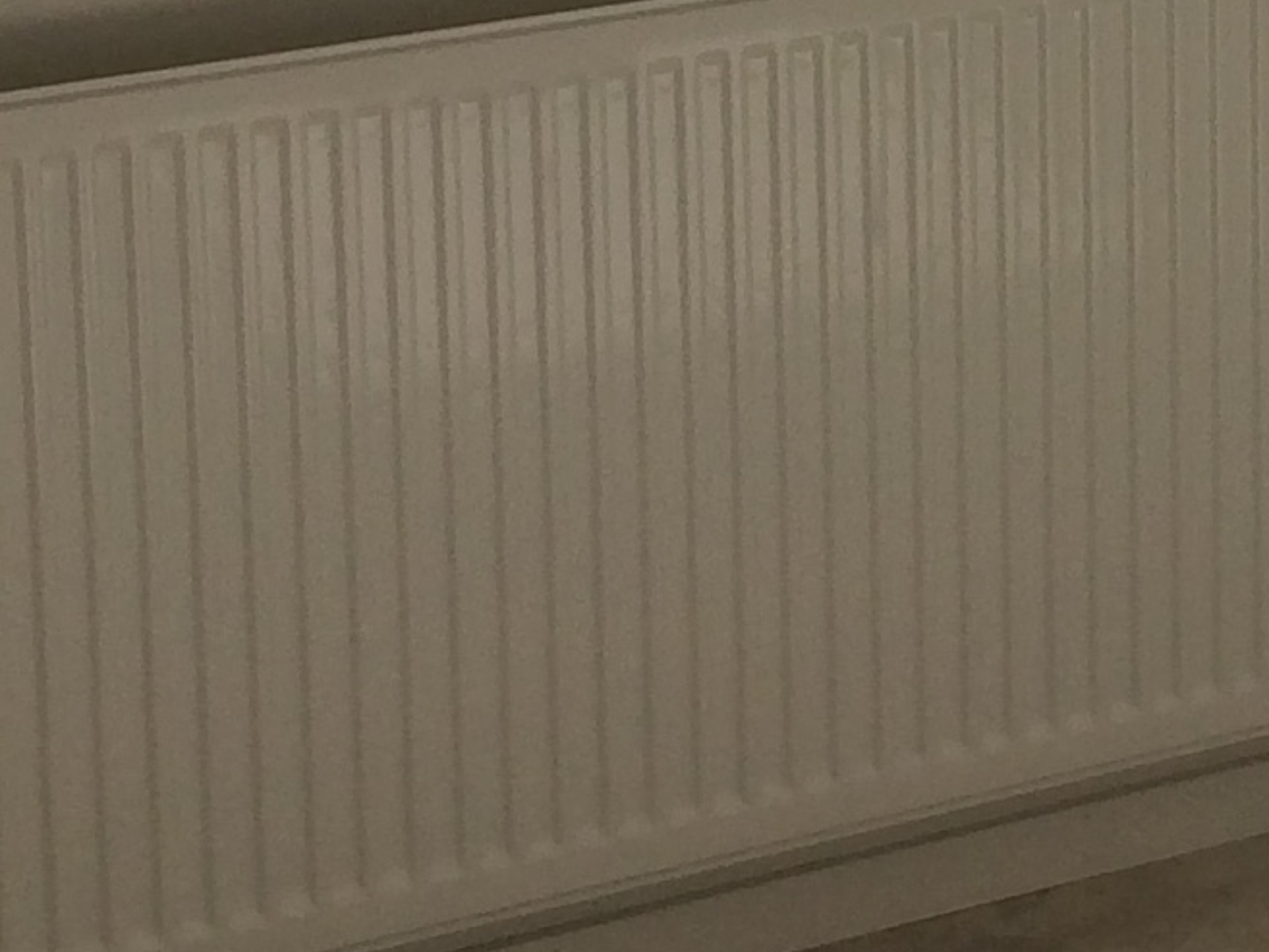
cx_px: 1483
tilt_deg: -12.1
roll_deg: -0.5
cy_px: -257
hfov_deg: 13.4
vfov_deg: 10.1
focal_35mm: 144
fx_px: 5280
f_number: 2.2
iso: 32
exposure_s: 1/672
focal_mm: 4.15
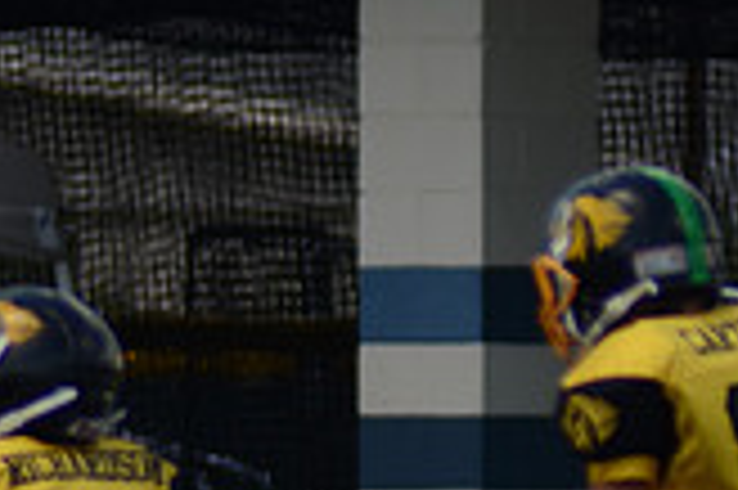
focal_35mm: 2118
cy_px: 742
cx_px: 72
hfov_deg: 1.0
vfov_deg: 0.6
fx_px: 43375
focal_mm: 400
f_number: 5.6
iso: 200
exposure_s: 1/800
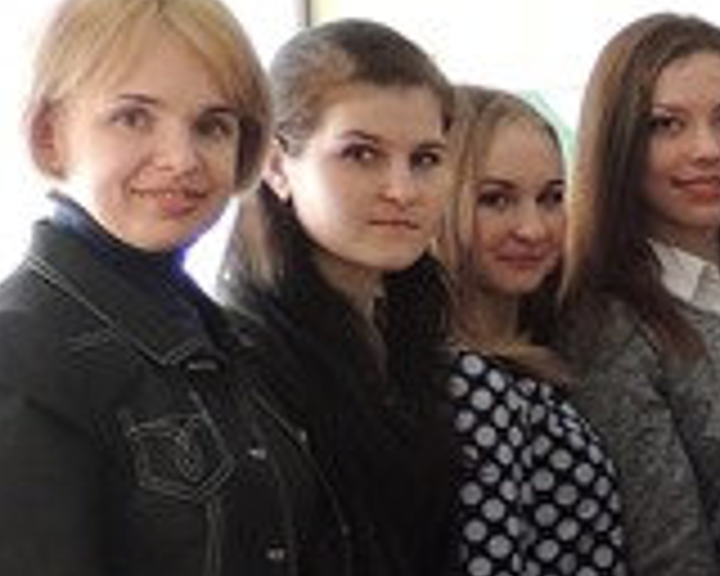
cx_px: 1710
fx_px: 3431
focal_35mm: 161
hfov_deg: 10.4
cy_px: 540
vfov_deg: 9.5
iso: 320
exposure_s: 1/50
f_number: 3.2
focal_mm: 5.8
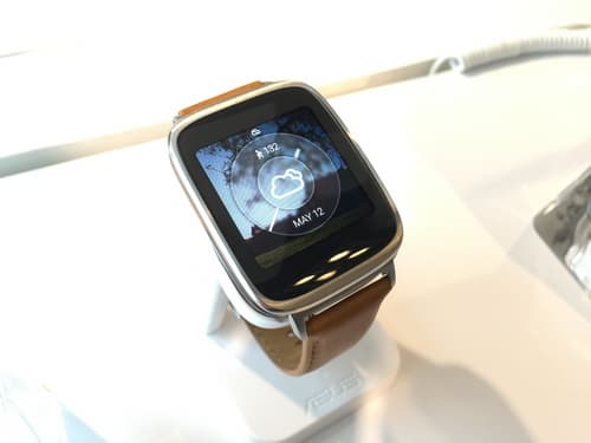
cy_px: 222
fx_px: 495
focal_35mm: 29
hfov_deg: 61.7
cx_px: 296
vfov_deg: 48.2
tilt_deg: -50.3
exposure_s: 1/15
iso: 32
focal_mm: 4.15
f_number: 2.2
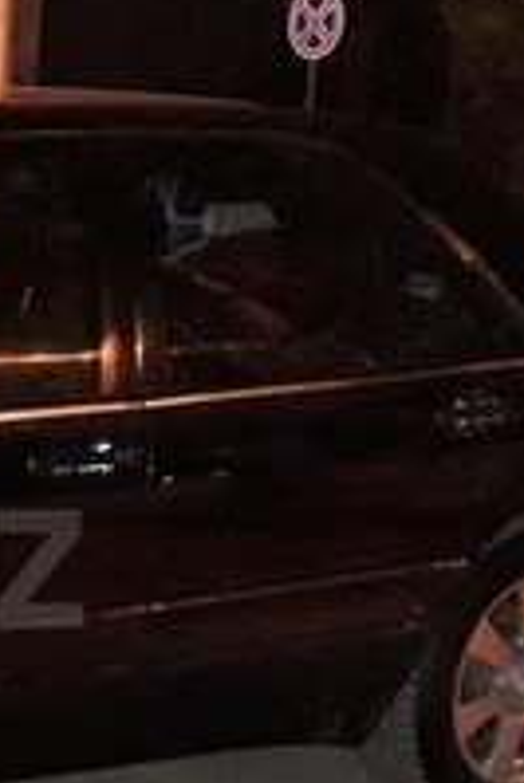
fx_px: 2027
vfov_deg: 21.7
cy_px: 569
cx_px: -319
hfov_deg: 13.6
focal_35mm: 93
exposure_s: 1/20
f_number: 1.9
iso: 800
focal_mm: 3.6
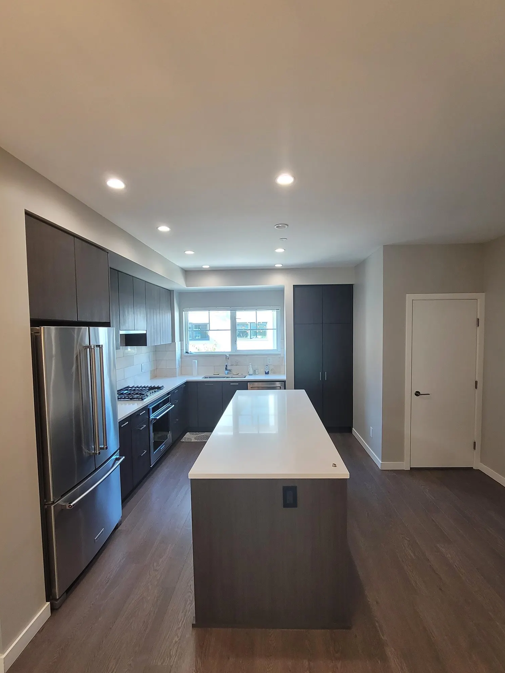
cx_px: 261
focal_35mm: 15
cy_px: 350
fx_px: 292
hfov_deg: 81.7
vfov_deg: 98.1
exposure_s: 1/60
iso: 200
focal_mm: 2.2
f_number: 2.2
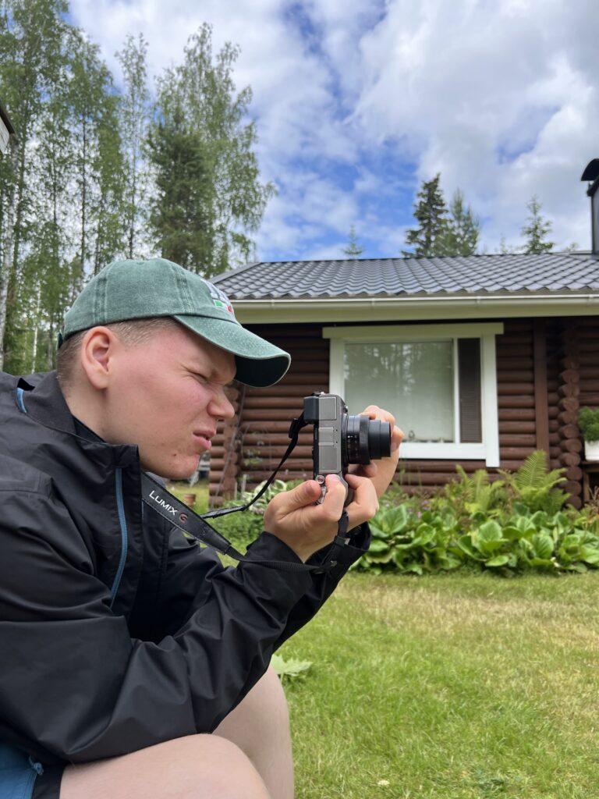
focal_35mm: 26
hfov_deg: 53.1
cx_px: 300
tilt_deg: +7.6
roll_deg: +0.1
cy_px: 400
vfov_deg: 67.3
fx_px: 600
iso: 50
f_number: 1.5
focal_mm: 5.7
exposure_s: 1/1395
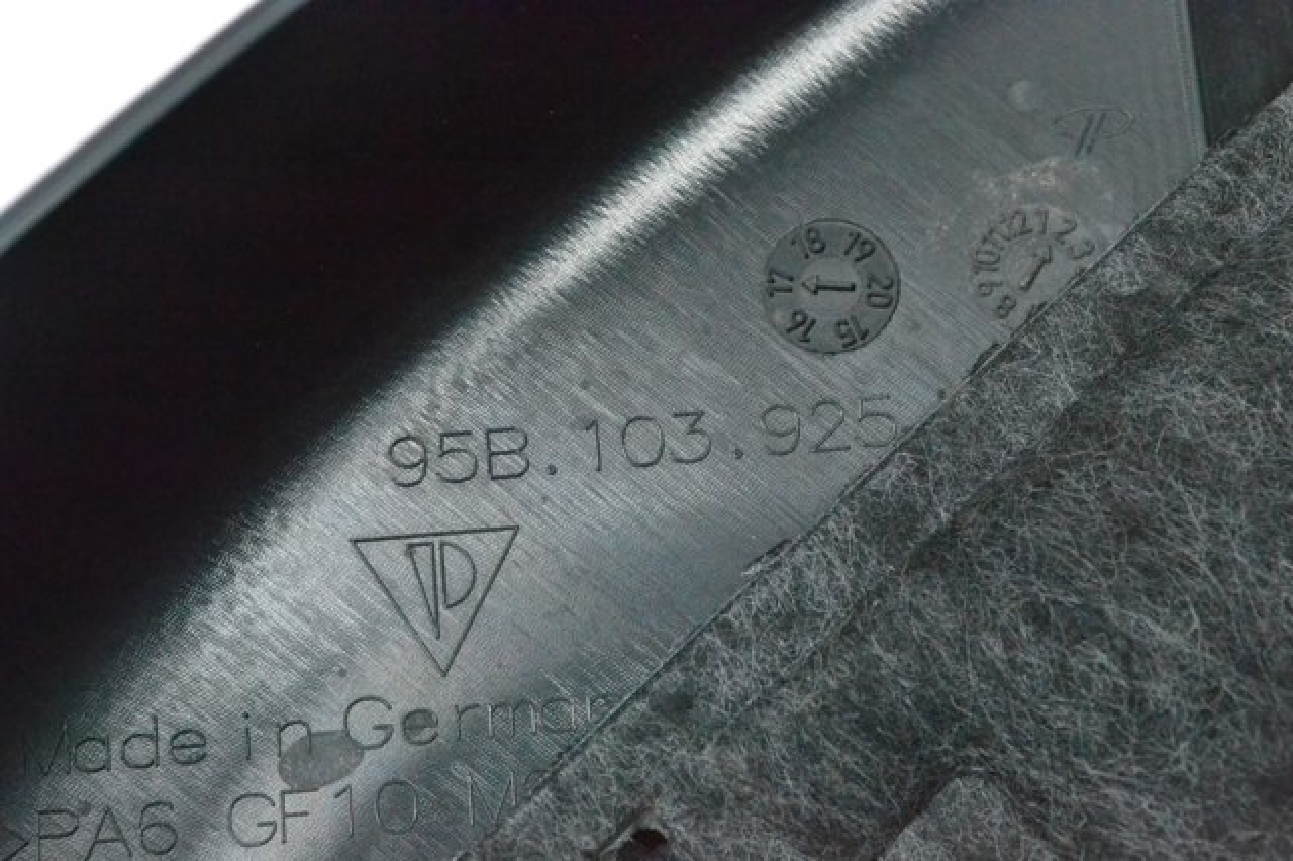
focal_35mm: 82
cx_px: 646
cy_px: 430
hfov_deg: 24.6
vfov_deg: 16.5
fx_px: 2961
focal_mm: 55
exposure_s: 1/160
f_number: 10
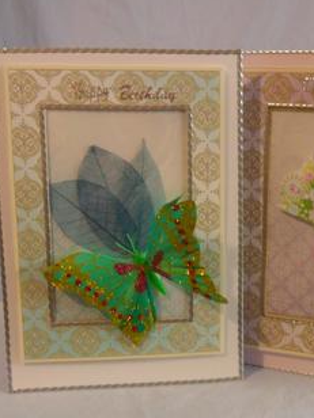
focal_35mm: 54
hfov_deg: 26.7
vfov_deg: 35.5
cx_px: 232
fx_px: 653
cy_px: 213
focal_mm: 6.6
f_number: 4
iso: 200
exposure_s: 1/10
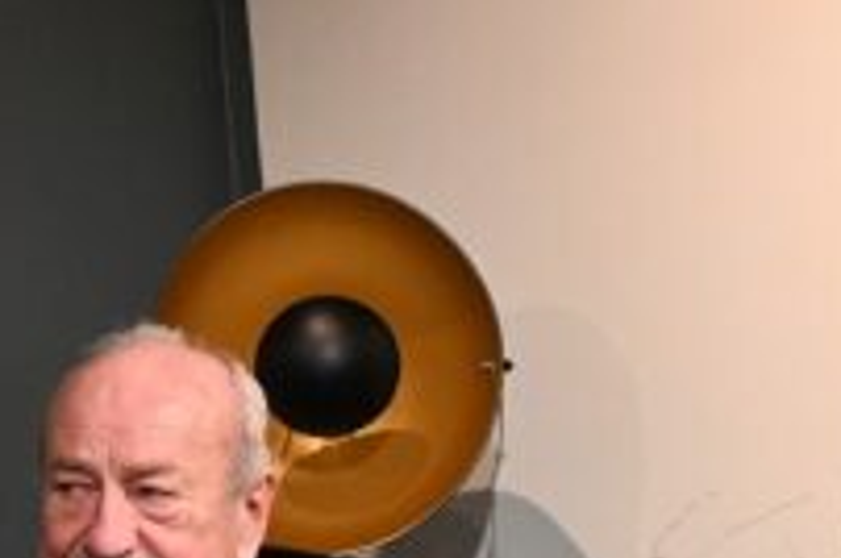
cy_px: 591
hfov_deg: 12.1
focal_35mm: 160
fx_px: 3732
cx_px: -508
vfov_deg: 8.5
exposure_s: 1/50
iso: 2200
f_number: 4.5
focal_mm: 28
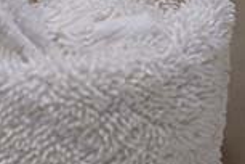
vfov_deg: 1.1
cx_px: -157
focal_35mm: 1256
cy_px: -56
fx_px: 8547
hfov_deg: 1.6
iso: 800
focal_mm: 200
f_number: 3.2
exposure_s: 1/200
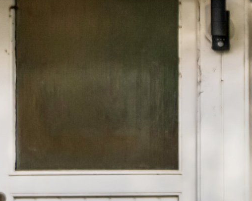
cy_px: 133
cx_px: 544
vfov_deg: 12.3
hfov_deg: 12.9
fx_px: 930
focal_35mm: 125
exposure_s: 1/400
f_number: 4
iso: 200
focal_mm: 15
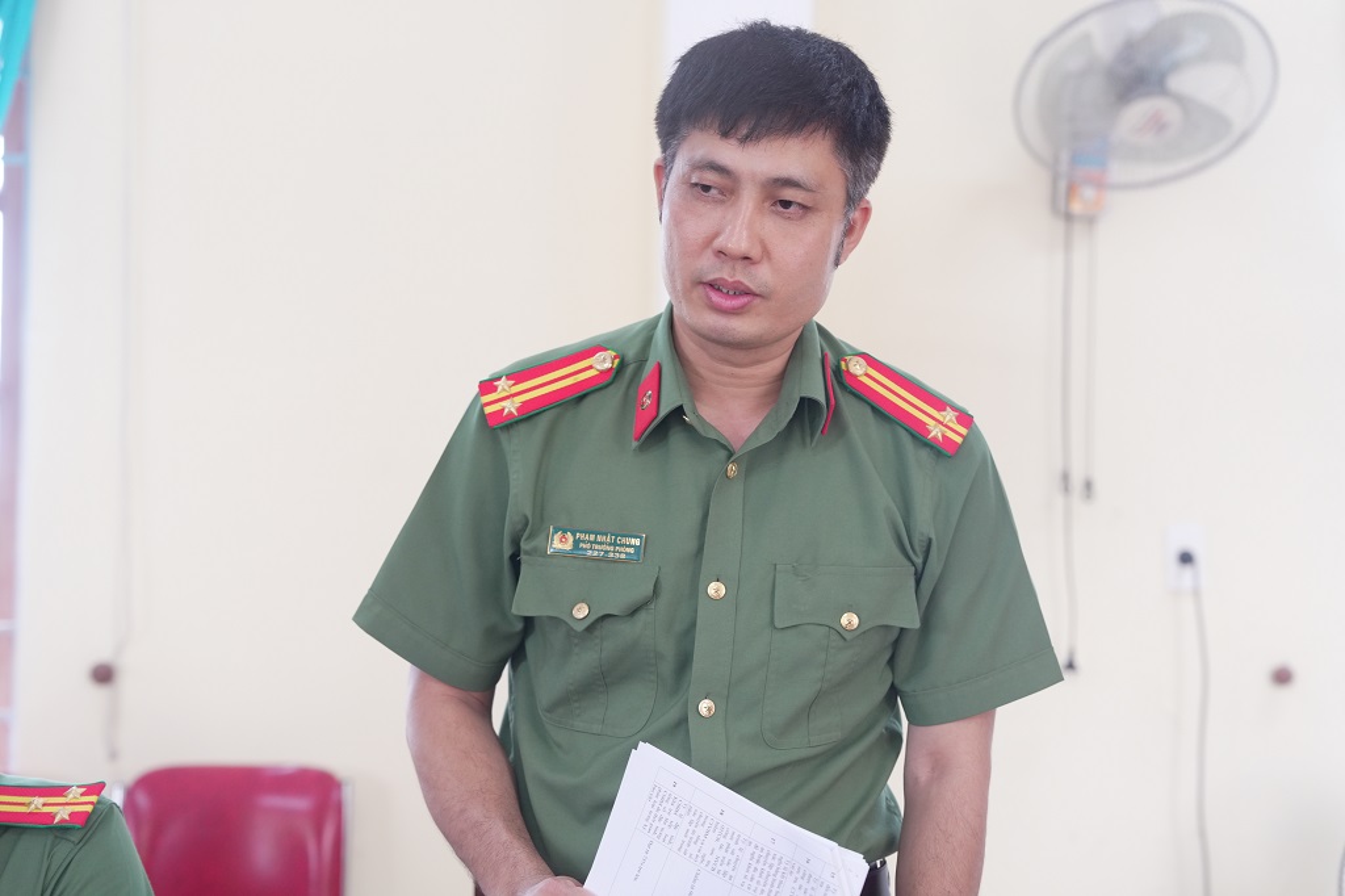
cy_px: 448
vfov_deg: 19.4
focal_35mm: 70
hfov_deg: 28.9
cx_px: 672
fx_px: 2614
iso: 2000
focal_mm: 70
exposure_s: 1/160
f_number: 4
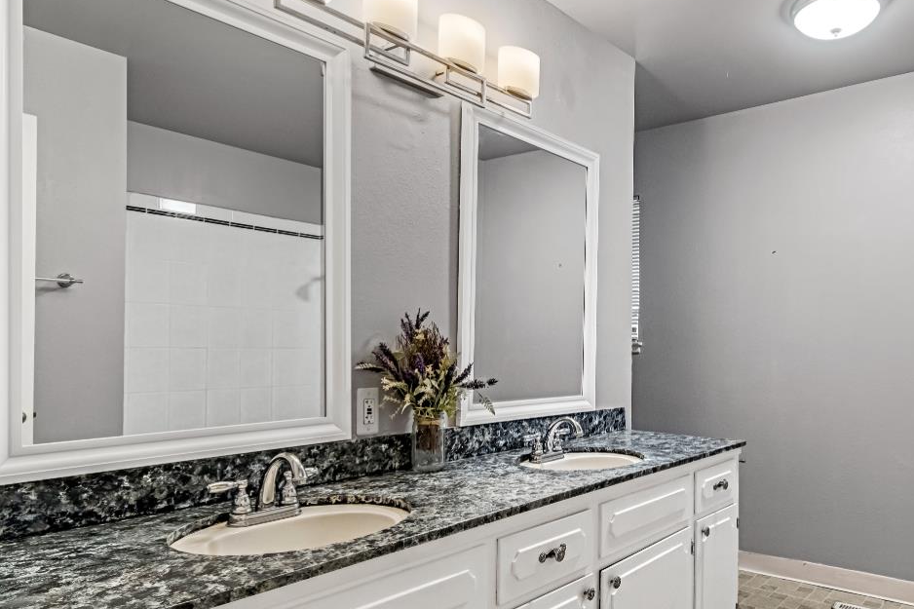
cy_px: 348
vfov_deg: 52.9
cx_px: 590
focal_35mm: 24
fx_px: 609
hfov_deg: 72.1
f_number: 8
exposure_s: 1/10
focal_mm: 10
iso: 400
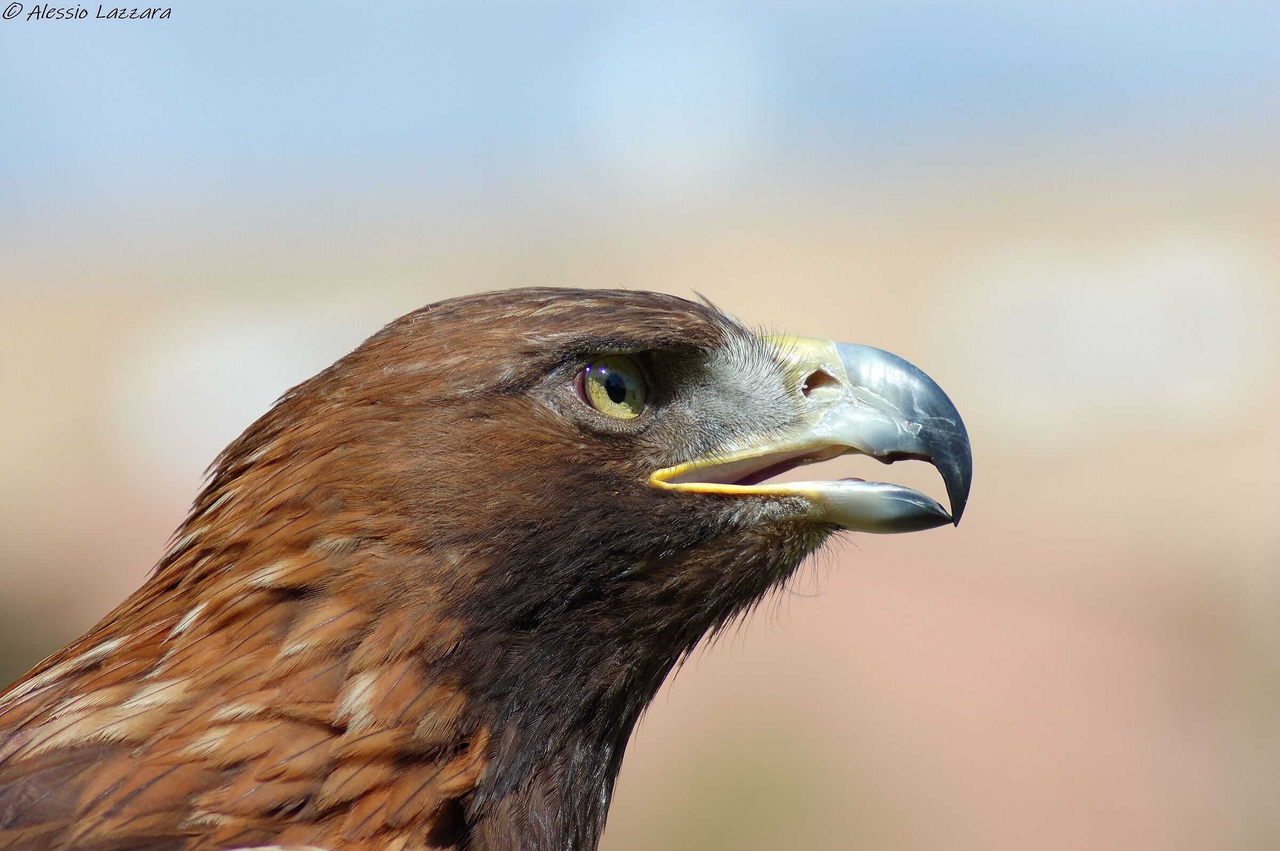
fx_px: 15986
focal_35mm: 450
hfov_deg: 4.6
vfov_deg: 3.0
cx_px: 640
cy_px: 426
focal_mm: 300
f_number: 8
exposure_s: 1/400
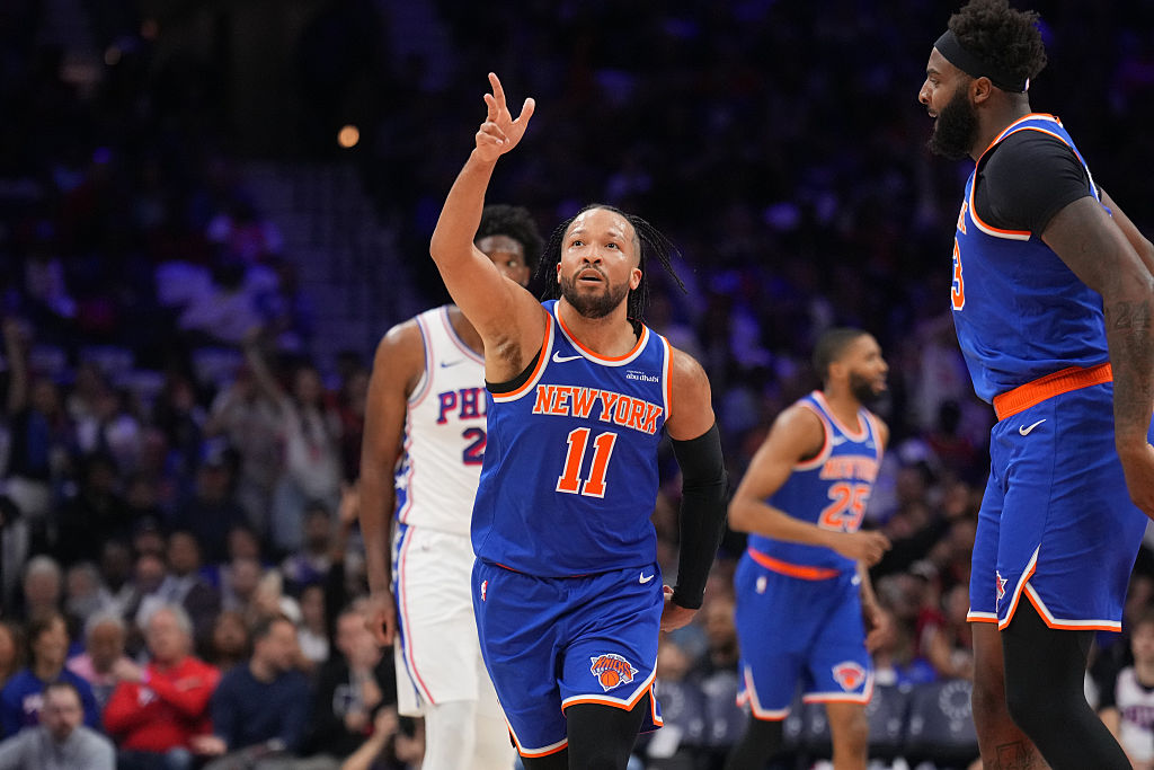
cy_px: 385
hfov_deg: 8.9
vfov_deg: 5.9
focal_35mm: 232
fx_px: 7437
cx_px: 577
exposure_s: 1/2000
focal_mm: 155
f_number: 2.8
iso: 3200
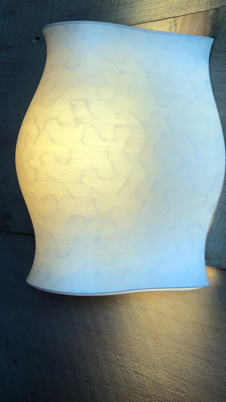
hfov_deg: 18.5
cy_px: 175
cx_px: 123
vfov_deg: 32.3
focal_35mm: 65
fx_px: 692
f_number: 2.4
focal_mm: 6
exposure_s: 1/121
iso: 32
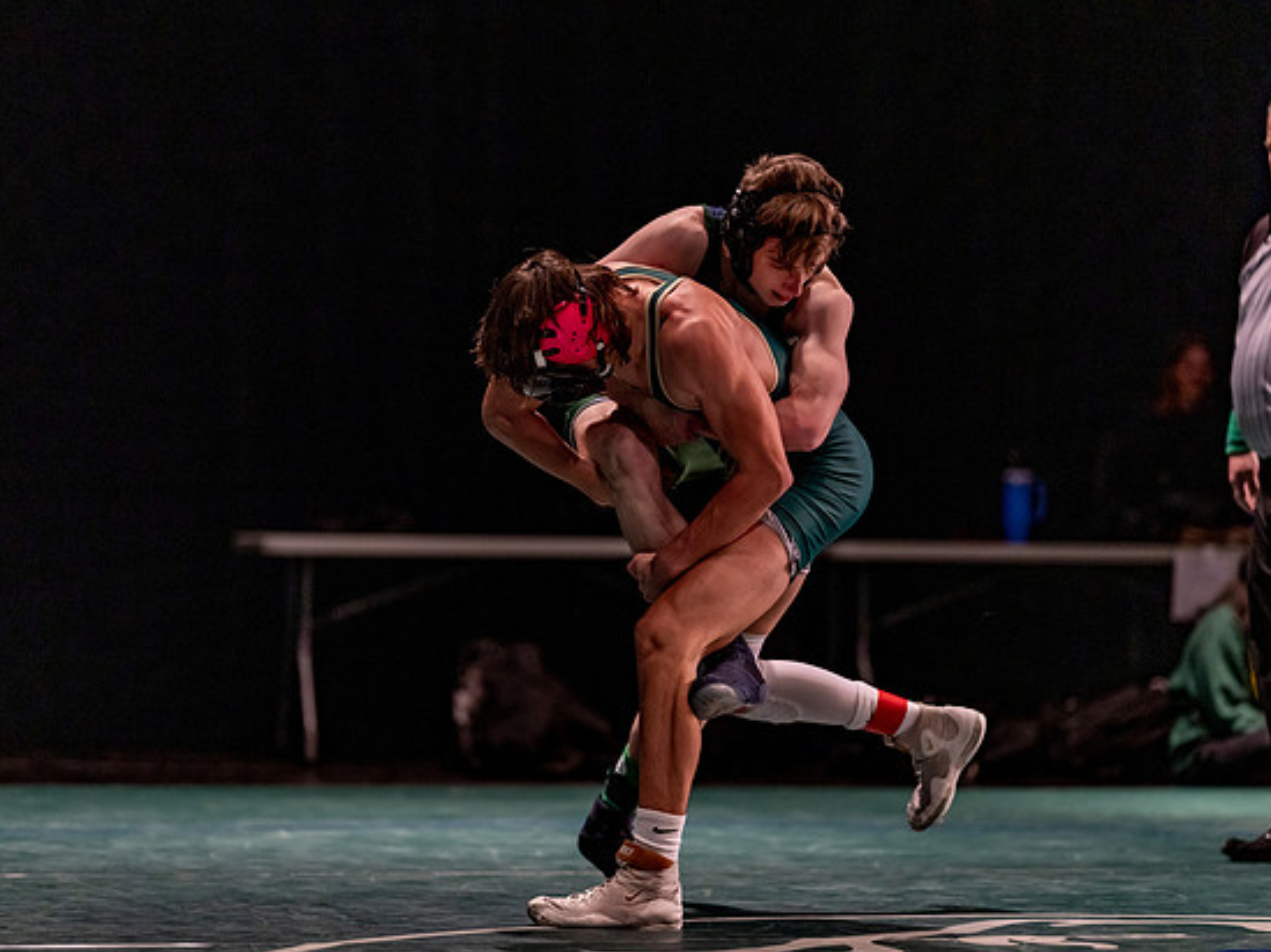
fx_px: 5394
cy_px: 477
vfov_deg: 10.1
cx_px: 604
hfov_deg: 13.4
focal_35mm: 147
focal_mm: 135
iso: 2000
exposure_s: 1/800
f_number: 1.8
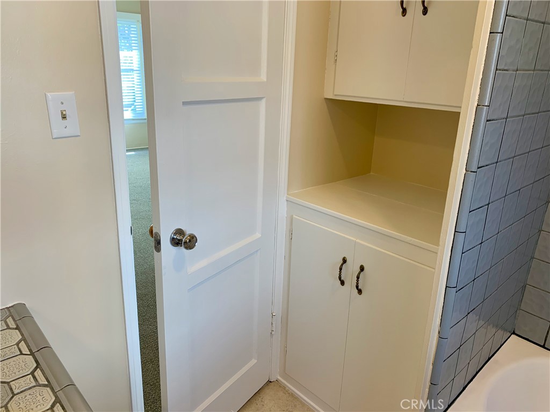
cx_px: 275
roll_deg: -2.6
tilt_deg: -17.8
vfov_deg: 53.1
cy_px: 206
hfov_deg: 67.3
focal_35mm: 26
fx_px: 413
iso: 64
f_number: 1.8
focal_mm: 4.25
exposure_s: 1/60
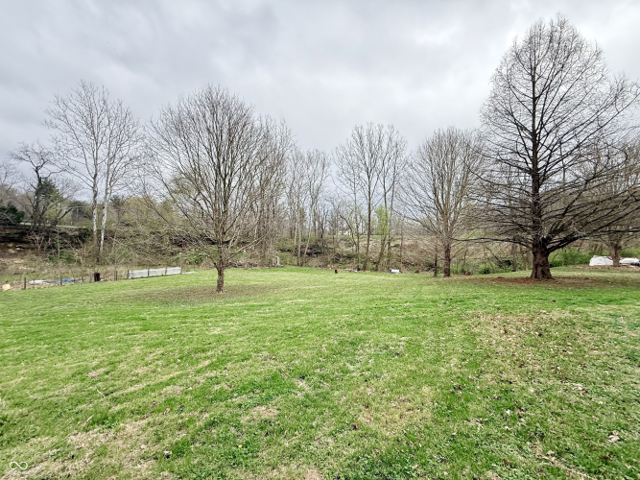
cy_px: 240
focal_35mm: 14
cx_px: 320
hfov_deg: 102.1
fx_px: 259
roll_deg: -0.4
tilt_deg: +2.9
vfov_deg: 85.7
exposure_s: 1/760
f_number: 2.2
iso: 50
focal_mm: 2.22
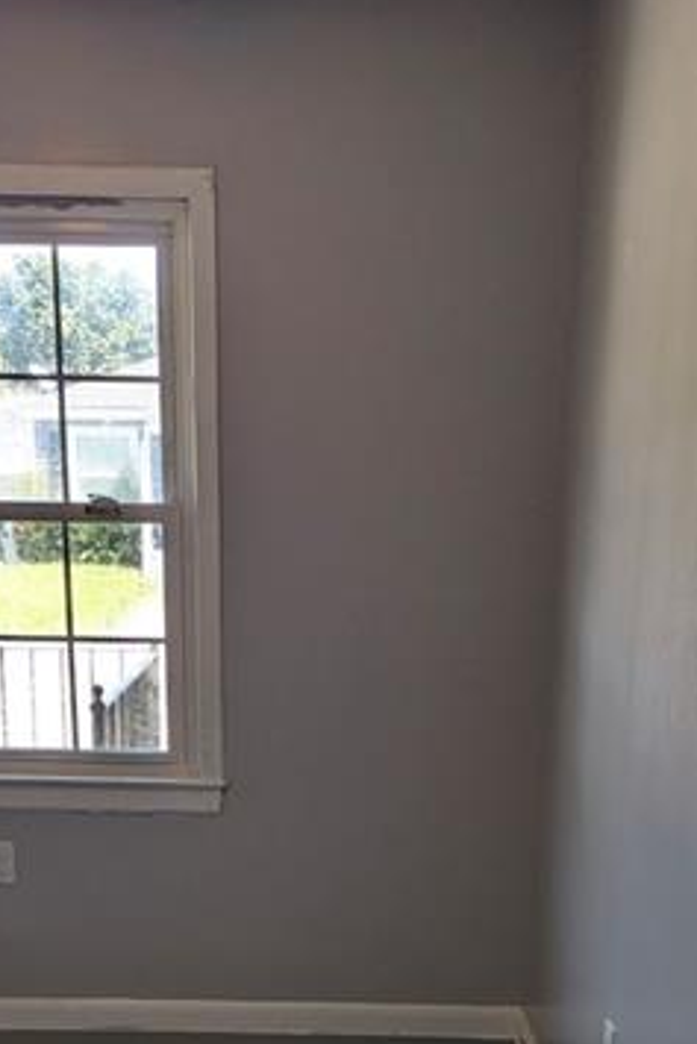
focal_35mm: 54
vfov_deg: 33.5
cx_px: 341
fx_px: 1567
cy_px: 1059
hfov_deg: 25.1
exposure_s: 1/81.6
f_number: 1.85
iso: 35
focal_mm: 6.81
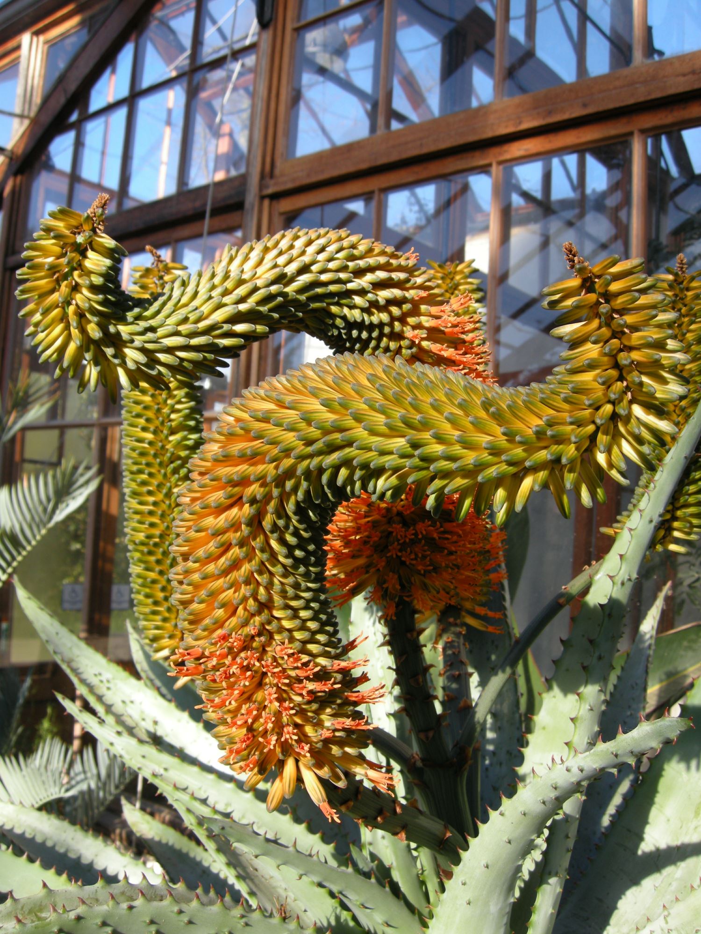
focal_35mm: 35
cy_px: 467
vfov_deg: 52.6
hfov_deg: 40.7
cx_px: 350
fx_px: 945
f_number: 4.3
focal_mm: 7.5
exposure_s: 1/140
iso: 64
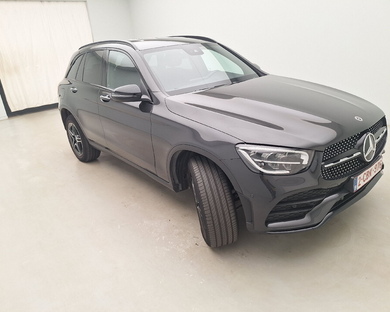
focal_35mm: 24
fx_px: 277
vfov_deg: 58.8
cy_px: 156
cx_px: 195
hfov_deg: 70.3
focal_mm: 5.54
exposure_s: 1/100
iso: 64
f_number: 1.8
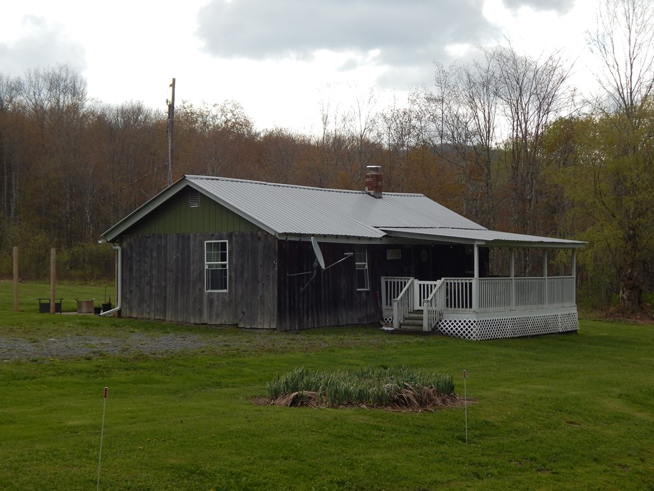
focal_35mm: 66
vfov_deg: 22.3
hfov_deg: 29.4
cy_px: 232
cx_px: 344
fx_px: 1247
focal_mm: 10.9
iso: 125
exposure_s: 1/640
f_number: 4
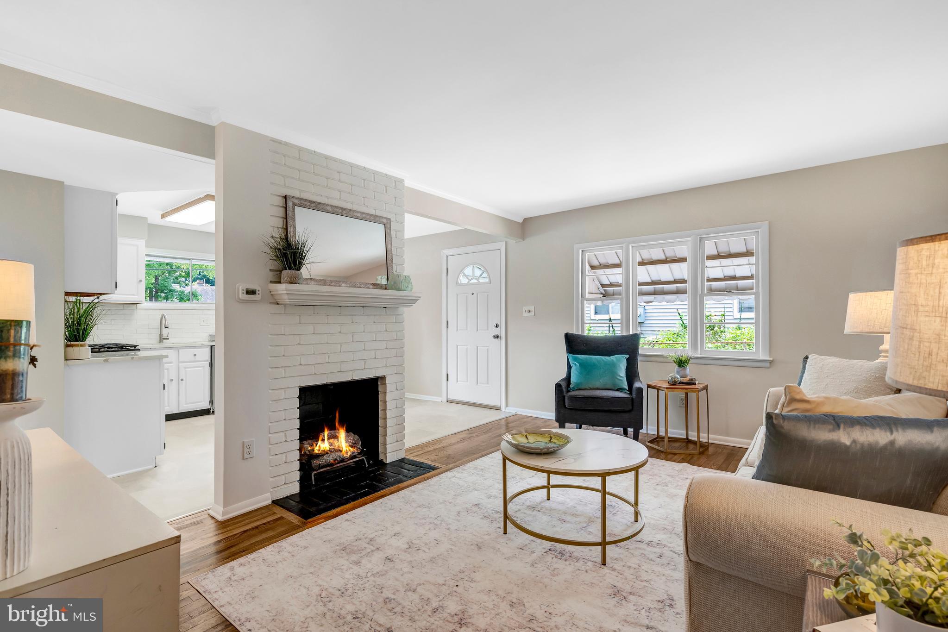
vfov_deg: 73.8
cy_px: 316
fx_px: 421
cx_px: 474
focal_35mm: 16
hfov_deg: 96.7
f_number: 8
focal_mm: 16
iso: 640
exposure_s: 1/20
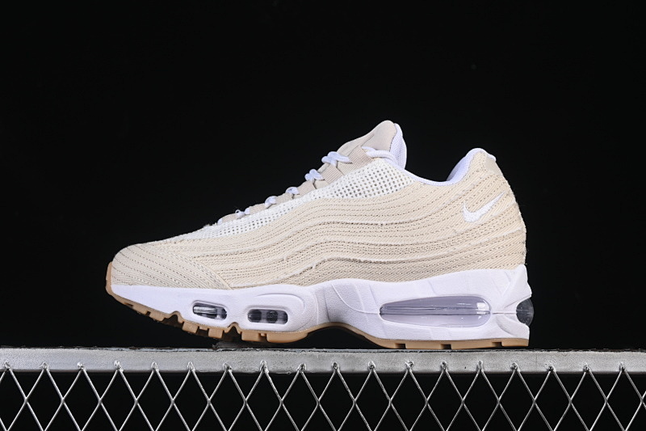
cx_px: 323
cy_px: 216
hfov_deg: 27.0
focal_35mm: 75
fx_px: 1345
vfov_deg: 18.2
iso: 160
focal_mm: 50
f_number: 8
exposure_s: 1/80
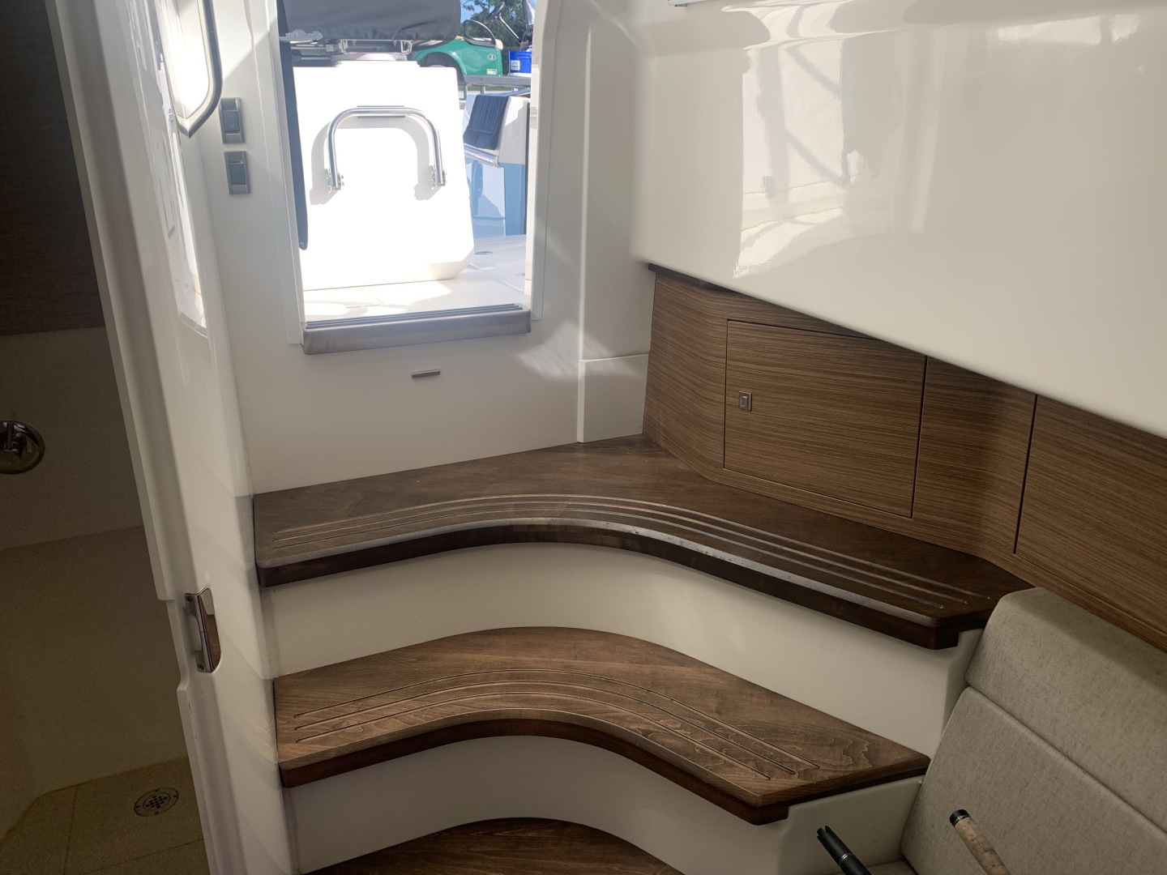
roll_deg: +0.3
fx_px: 877
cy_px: 438
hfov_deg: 67.3
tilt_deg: -17.4
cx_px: 584
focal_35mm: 26
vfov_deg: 53.1
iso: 25
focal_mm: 4.25
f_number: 1.8
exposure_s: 1/385
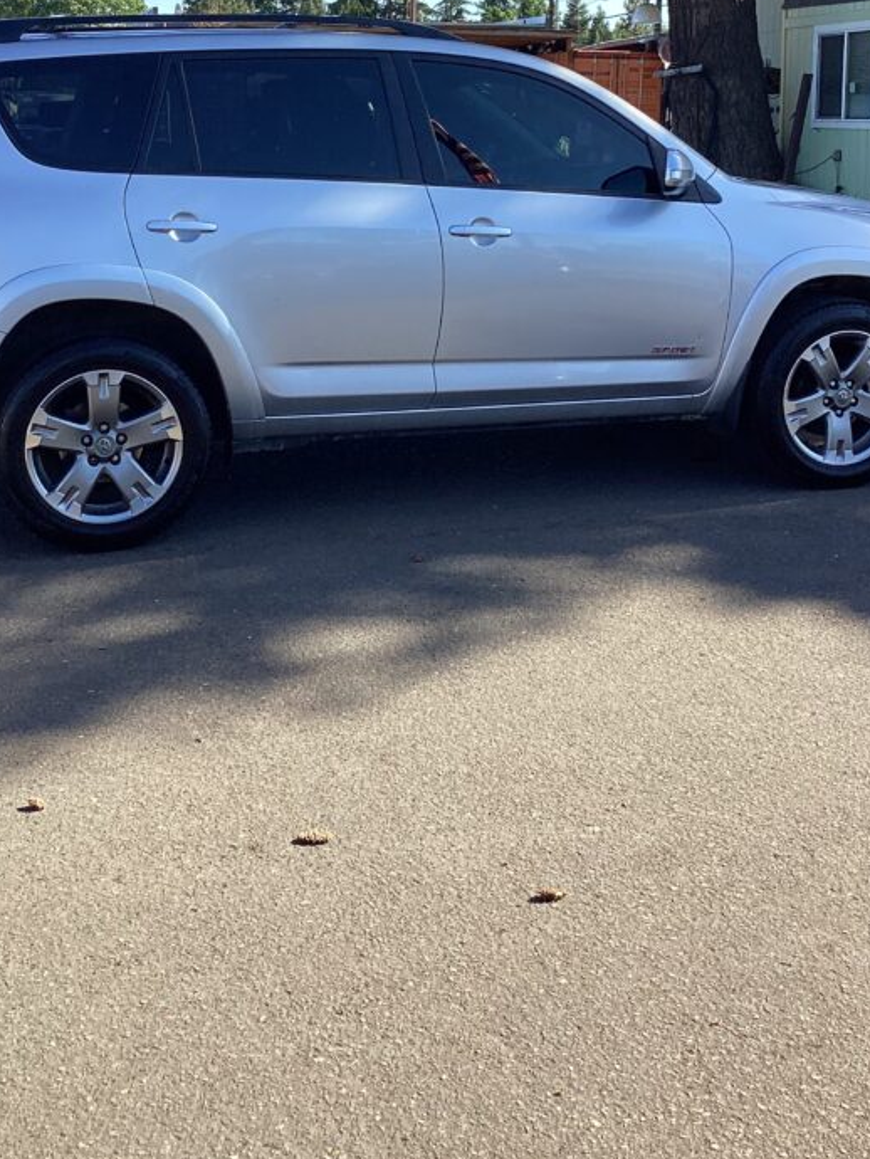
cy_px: 323
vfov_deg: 40.3
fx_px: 1541
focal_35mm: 46
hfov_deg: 31.5
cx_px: 368
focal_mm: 3.3
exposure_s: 1/599
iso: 25
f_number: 2.4
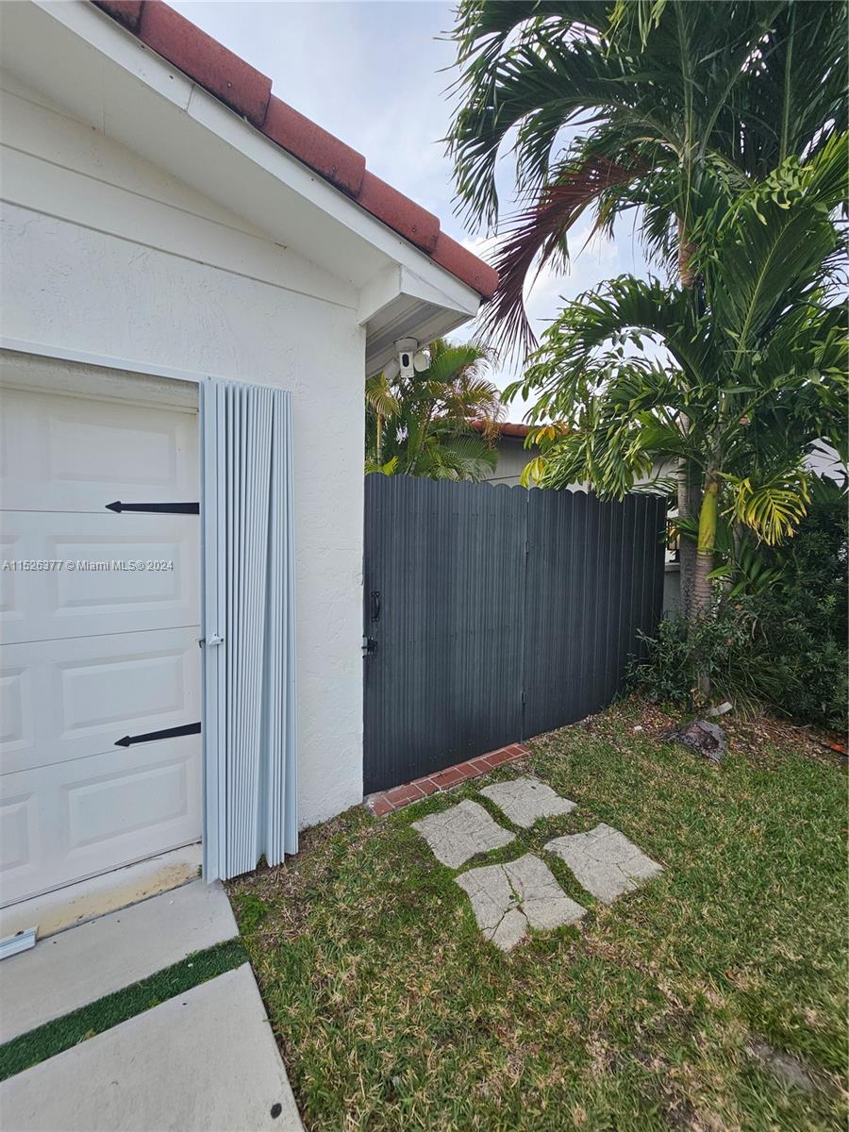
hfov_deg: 89.9
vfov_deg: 106.2
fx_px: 425
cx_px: 424
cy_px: 566
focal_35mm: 13
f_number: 2.2
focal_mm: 2.2
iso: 50
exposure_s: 1/1096
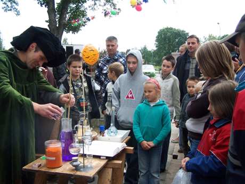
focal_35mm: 38
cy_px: 92
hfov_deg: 49.0
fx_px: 269
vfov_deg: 37.7
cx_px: 122
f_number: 2.8
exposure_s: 1/125
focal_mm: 6.3
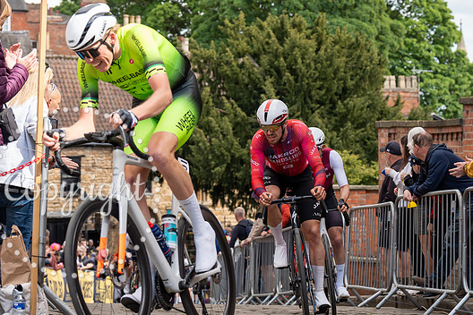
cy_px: 89
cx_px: 299
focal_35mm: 115
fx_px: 1511
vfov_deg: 11.9
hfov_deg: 17.8
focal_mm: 79
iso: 500
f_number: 5
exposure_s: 1/1000
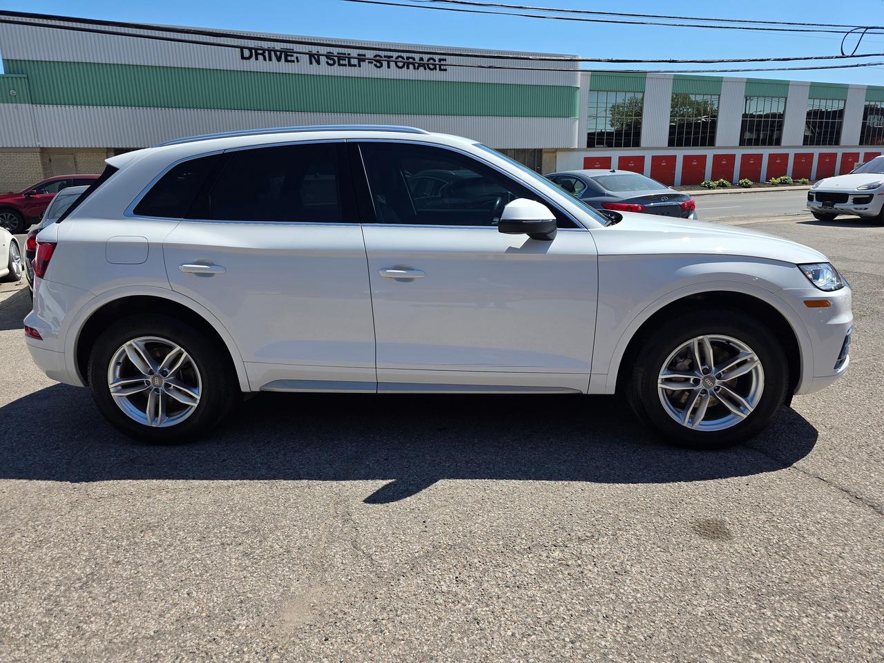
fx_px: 587
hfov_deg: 73.9
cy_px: 332
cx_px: 442
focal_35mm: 23
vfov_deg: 58.9
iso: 80
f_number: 1.7
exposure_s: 1/5608
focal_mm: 6.3
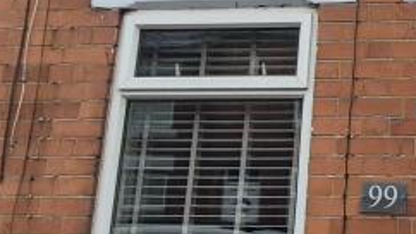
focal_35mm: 60
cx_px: 476
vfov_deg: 19.9
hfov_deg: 30.5
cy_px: 71
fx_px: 662
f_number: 2.2
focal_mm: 1.74
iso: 40
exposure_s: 1/263
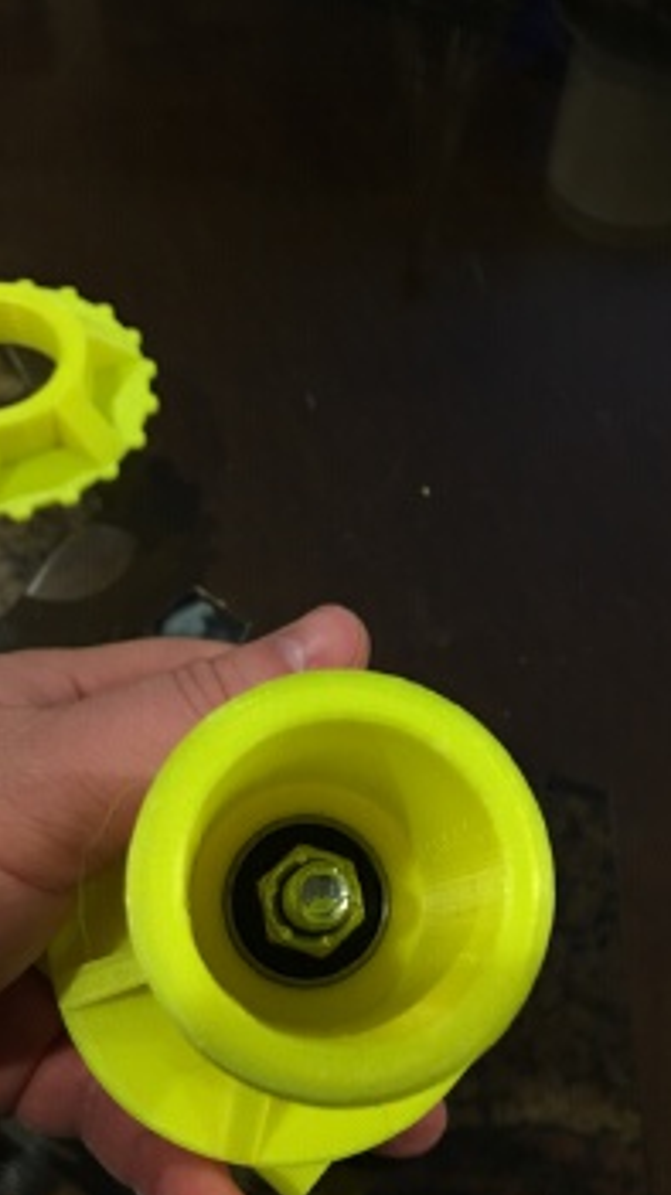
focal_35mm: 36
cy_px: 620
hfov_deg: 32.8
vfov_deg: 55.3
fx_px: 1141
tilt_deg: -58.5
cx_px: 341
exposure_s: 1/15
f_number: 2.2
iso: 64
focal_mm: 4.15
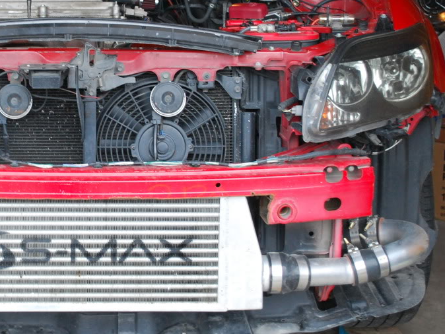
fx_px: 1235
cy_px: 95
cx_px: 79
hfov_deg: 20.2
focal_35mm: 96
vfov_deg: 15.4
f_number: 4.8
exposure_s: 1/30
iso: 900
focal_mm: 32
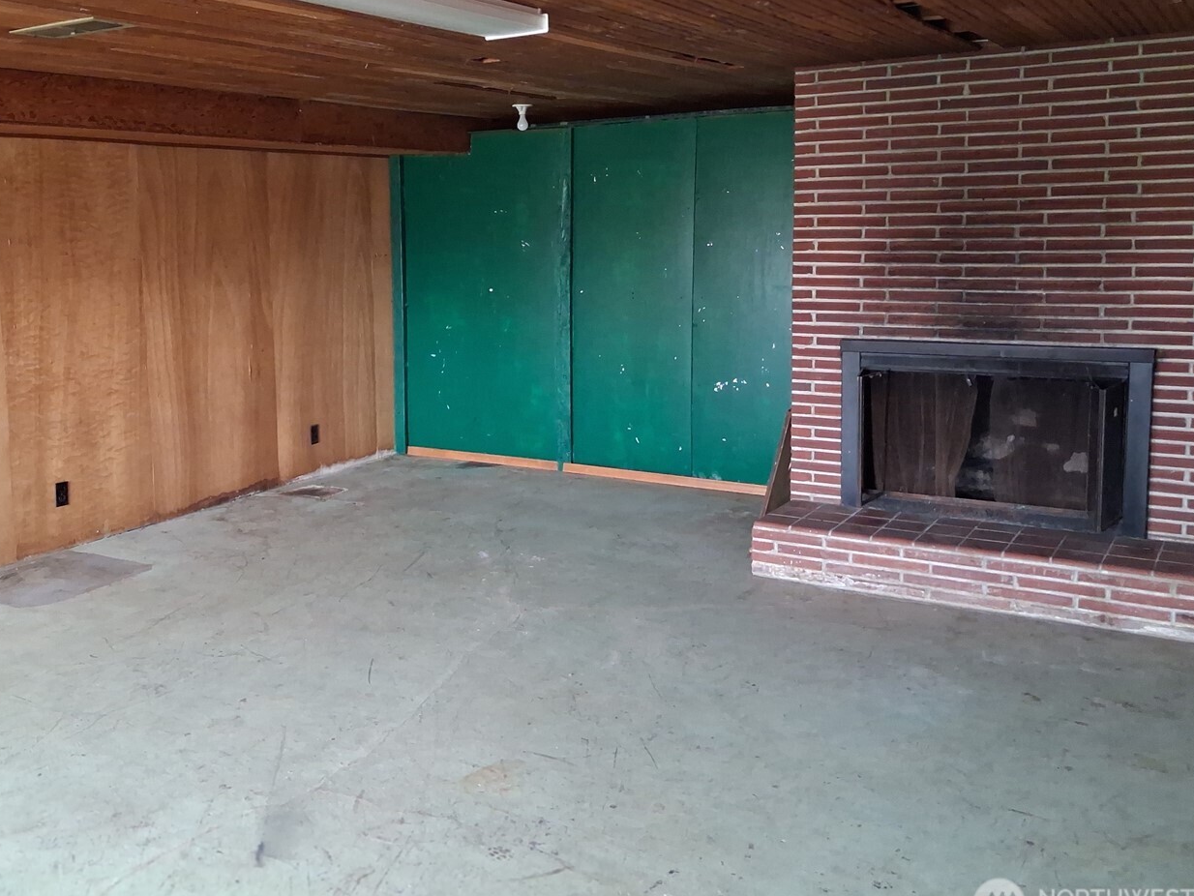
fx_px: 1207
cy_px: 363
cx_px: 450
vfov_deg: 40.5
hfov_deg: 52.1
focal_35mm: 35
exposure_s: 1/33.3
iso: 500
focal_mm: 4
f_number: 1.8
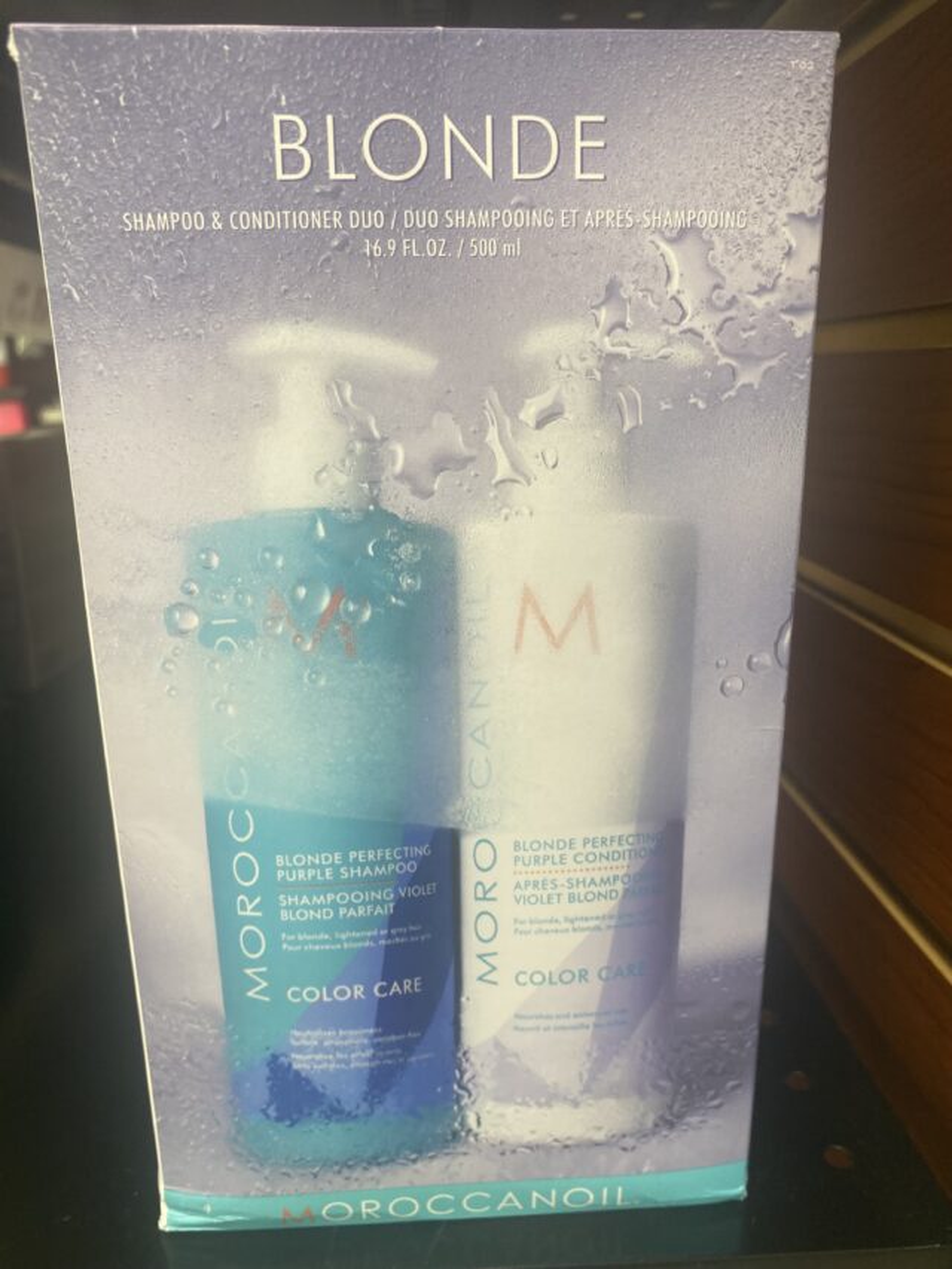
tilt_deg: -14.1
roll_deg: +2.7
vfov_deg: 67.3
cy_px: 634
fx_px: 953
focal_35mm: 26
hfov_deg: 53.1
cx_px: 476
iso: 64
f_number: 1.8
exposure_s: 1/60
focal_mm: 4.25
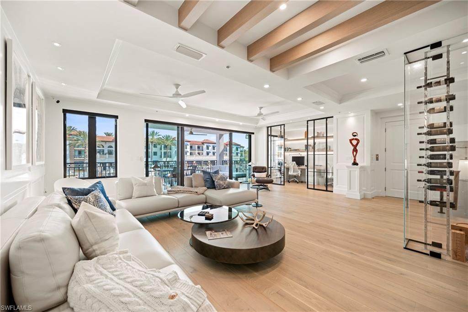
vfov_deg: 81.2
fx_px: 182
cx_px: 234
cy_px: 156
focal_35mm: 14
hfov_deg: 104.3
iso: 100
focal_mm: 14
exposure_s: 1/25
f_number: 4
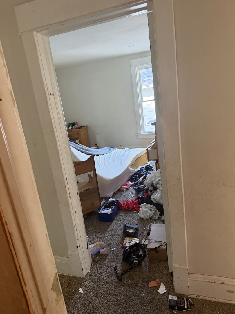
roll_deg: +6.6
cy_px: 157
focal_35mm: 24
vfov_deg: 71.6
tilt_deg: -17.2
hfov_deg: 56.8
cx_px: 118
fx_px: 217
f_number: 1.78
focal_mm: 6.76
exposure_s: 1/60
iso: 320
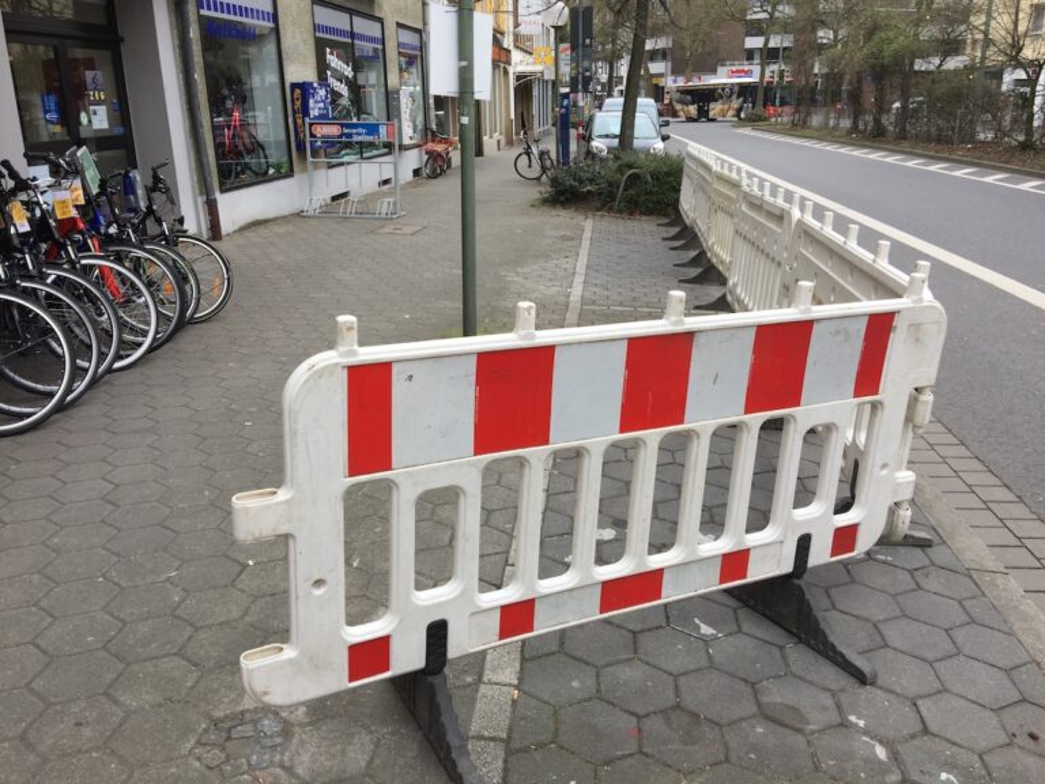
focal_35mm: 29
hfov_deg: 61.7
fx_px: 875
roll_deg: +1.1
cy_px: 392
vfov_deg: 48.2
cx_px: 522
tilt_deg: -18.3
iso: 32
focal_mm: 4.15
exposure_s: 1/507
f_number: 2.2
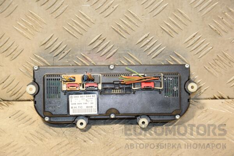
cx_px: 117
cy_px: 78
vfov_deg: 13.8
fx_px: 643
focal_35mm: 99
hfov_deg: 20.6
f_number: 5.3
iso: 800
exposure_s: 1/125
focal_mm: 66
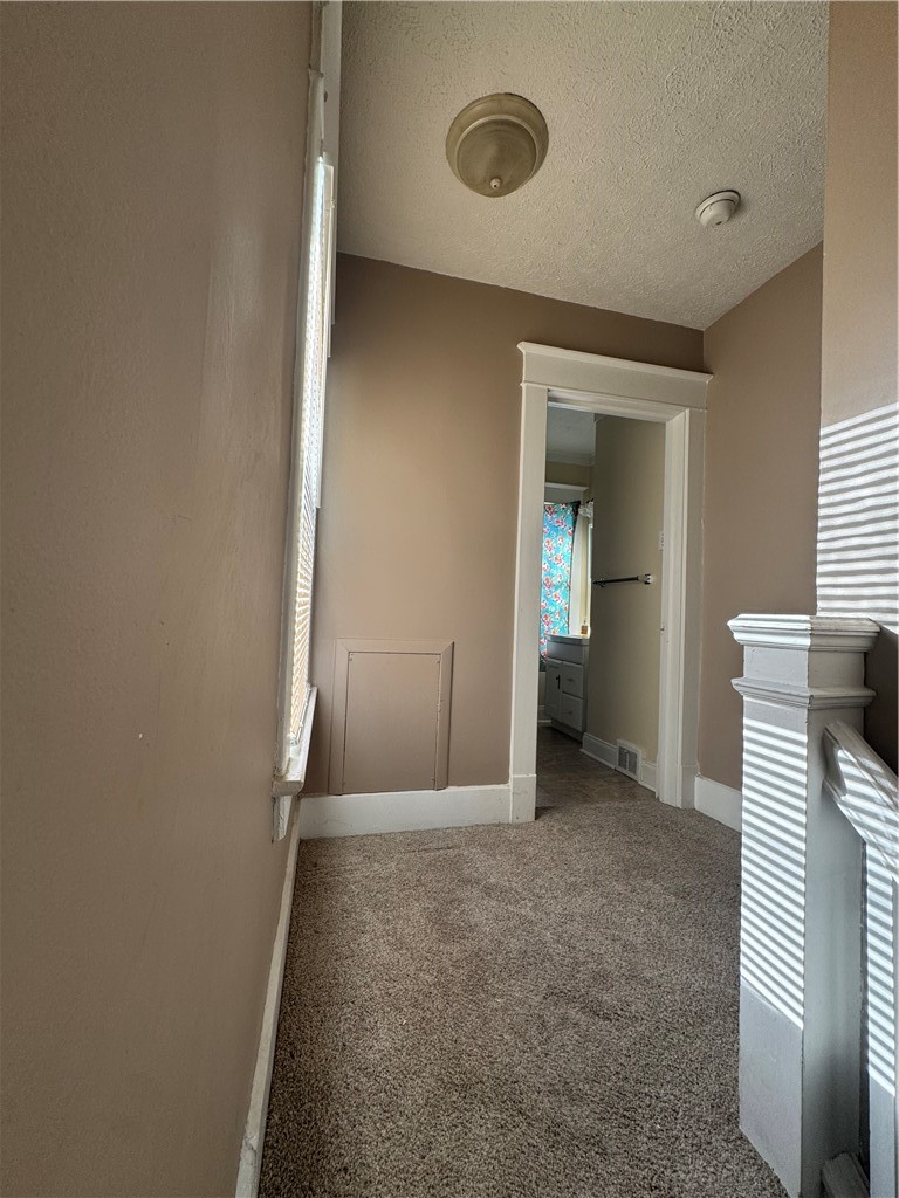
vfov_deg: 102.1
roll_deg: -2.2
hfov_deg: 85.7
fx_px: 485
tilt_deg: +1.5
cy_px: 599
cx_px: 450
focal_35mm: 14
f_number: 2.2
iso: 80
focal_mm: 2.22
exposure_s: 1/99
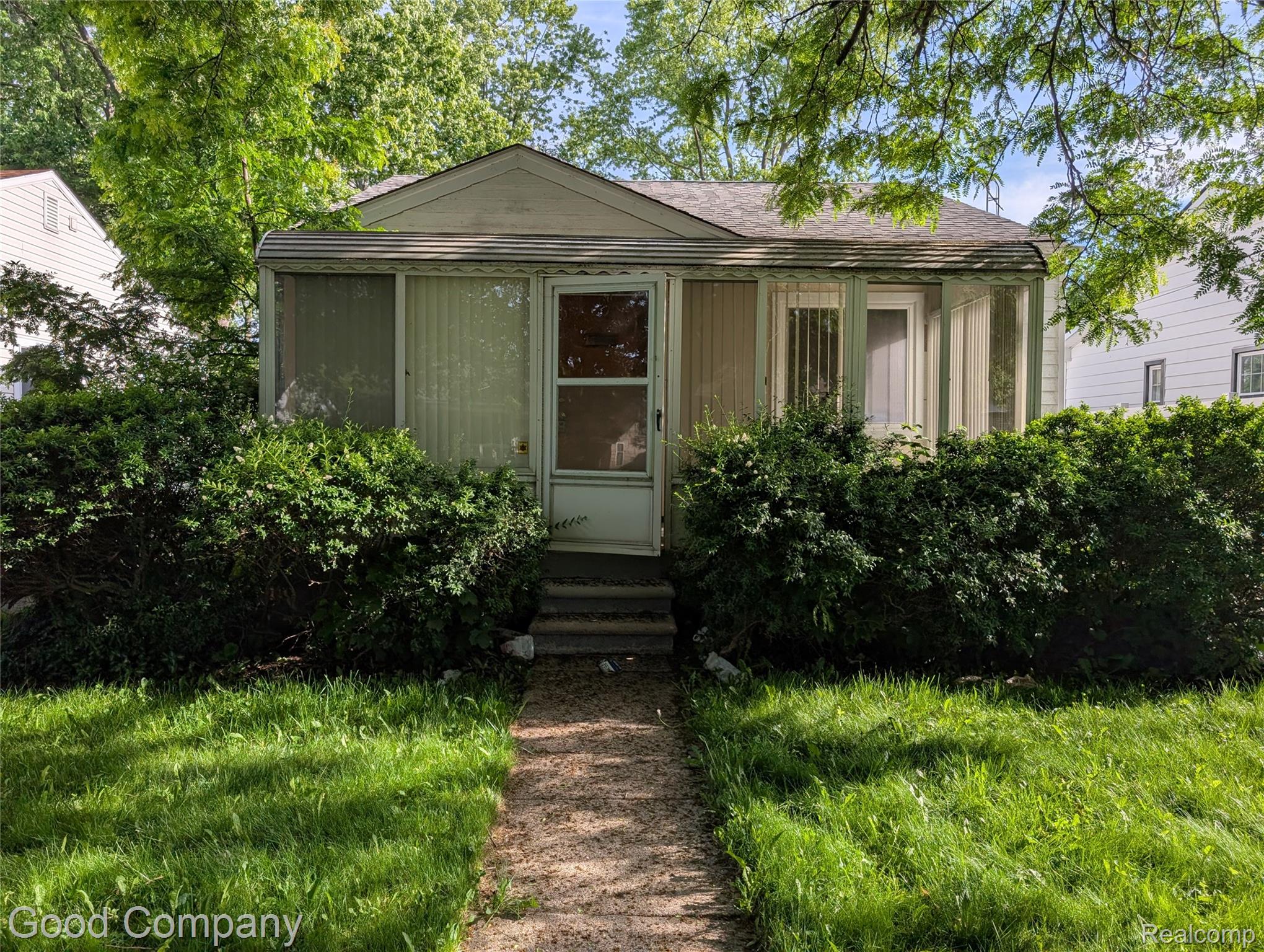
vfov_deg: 56.9
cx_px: 632
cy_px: 476
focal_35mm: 24
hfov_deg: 71.5
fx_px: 878
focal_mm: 6.9
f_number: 1.68
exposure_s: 1/682
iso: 19
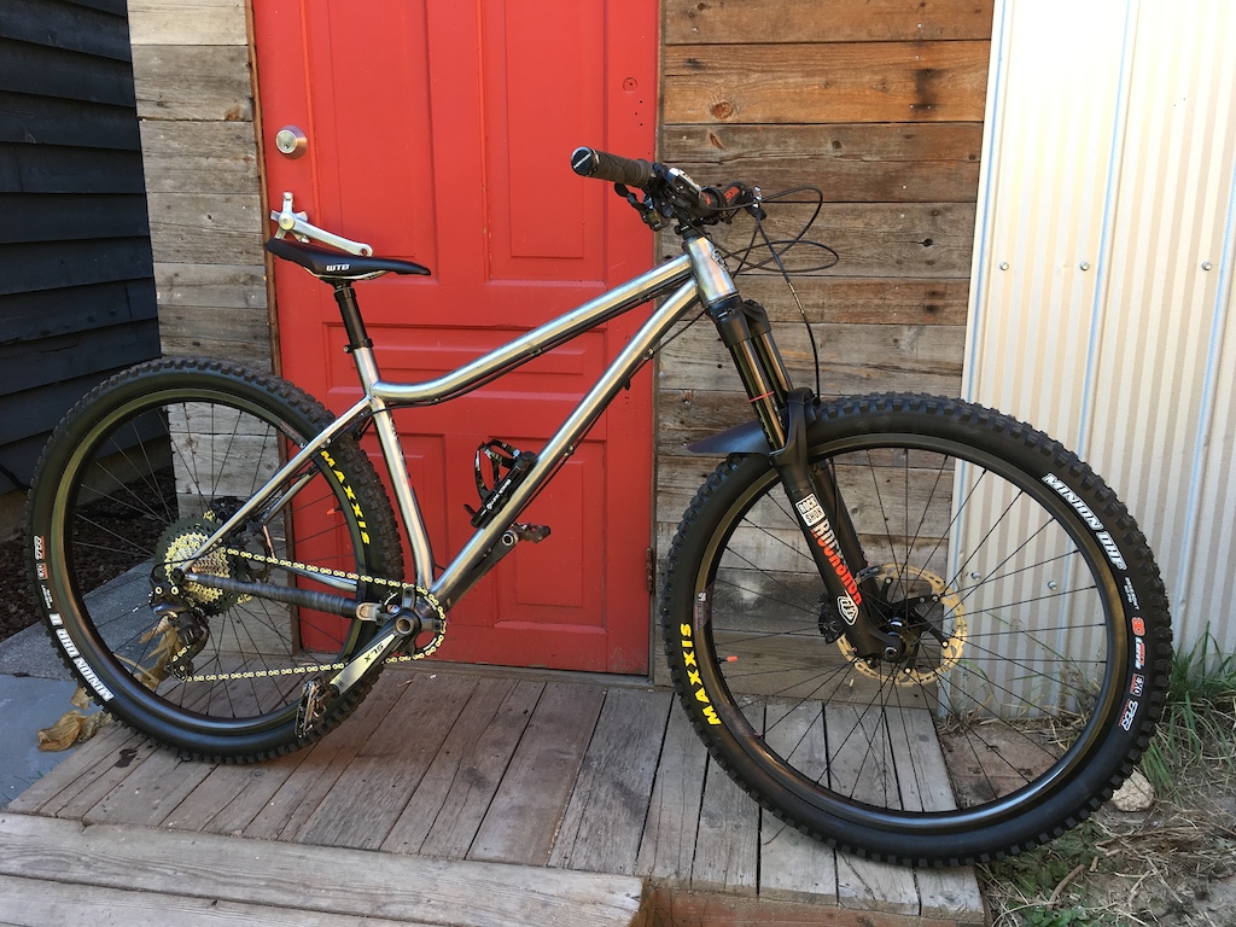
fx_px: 1035
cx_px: 618
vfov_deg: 48.2
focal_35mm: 29
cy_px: 464
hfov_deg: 61.7
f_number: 2.2
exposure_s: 1/60
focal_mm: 4.15
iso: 25
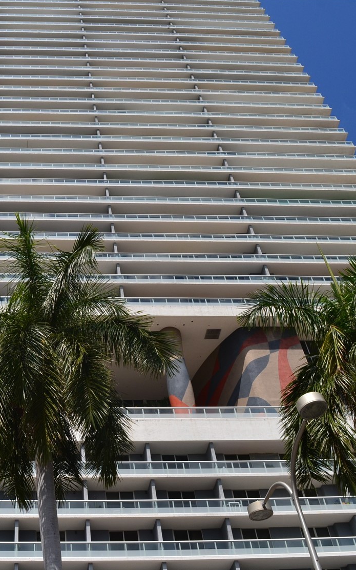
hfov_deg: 29.5
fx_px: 652
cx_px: 46
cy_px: 288
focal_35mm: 42
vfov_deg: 47.2
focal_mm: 18
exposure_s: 1/500
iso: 200
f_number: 11
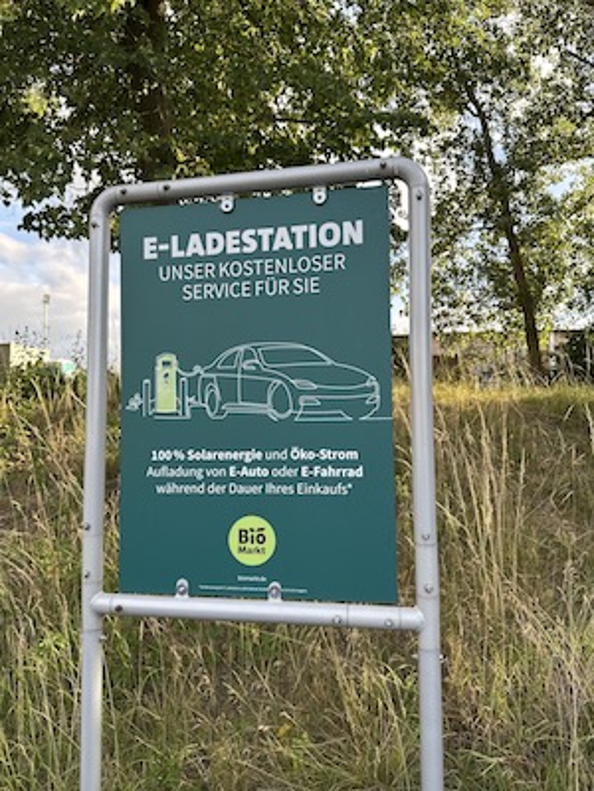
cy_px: 396
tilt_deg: +4.6
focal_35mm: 24
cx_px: 297
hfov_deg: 56.8
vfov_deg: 71.6
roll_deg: -0.2
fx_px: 549
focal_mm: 6.86
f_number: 1.78
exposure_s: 1/558
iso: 80
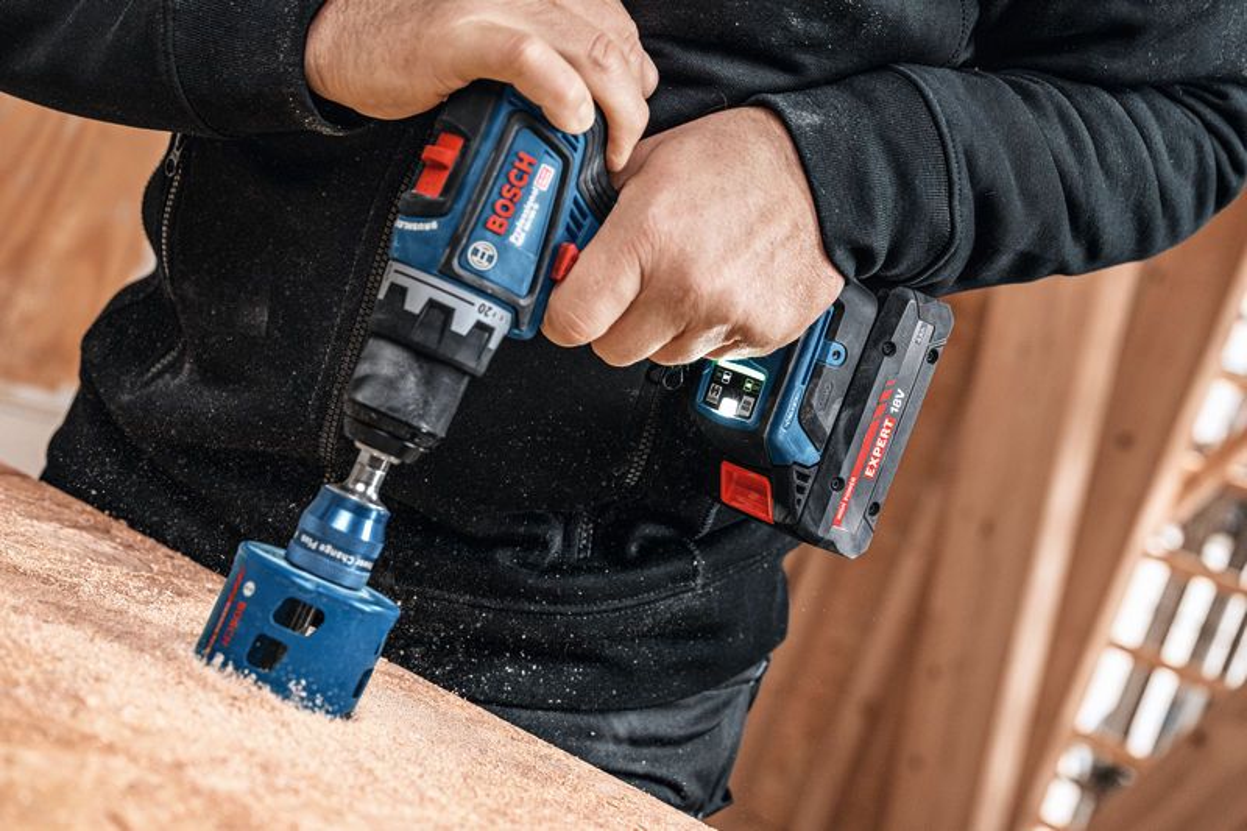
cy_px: 416
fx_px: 1835
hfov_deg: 37.5
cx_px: 624
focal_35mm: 53
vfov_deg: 25.5
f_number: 5
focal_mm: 53
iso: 1000
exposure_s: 1/60
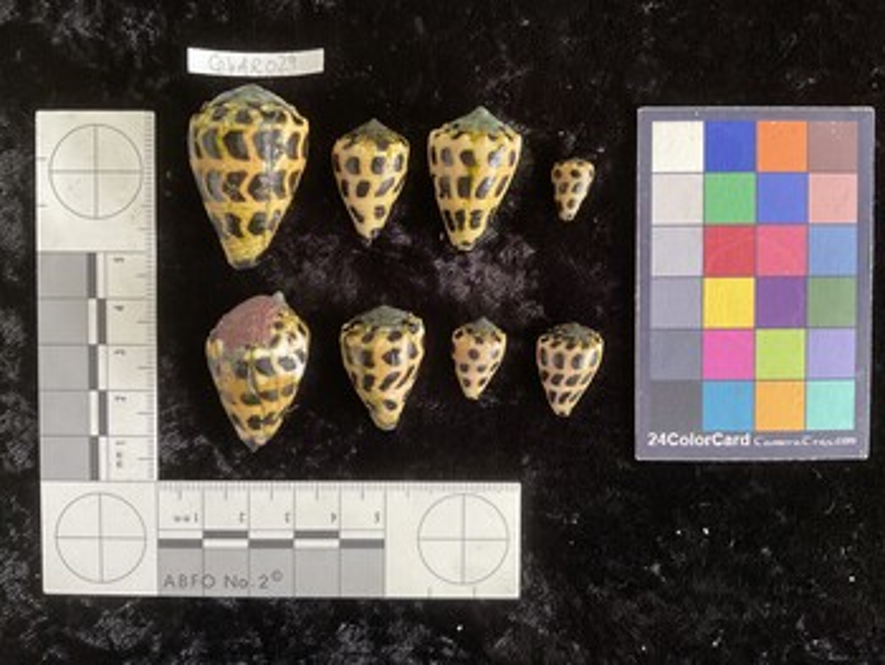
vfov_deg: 48.3
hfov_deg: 61.6
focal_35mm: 29
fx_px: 742
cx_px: 442
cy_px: 332
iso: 125
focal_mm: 3
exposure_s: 1/60
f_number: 1.8
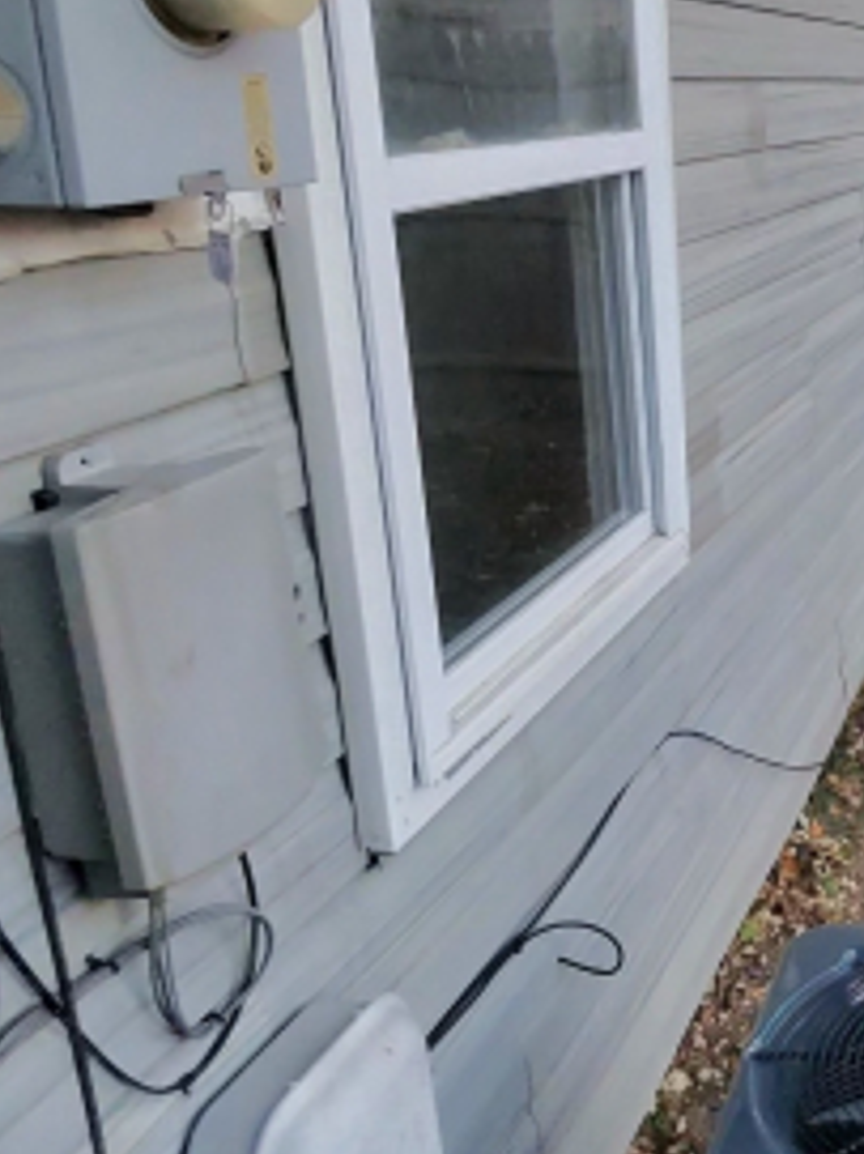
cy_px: 620
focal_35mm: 32
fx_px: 1066
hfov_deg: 35.8
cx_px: 1004
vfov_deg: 56.8
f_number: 2.2
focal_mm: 2.24
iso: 238
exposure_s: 1/59.9
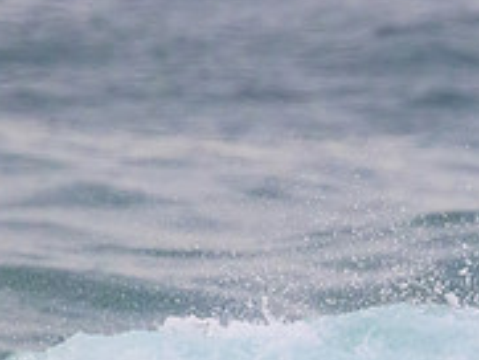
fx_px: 34174
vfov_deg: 0.6
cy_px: 449
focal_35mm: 2468
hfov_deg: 0.8
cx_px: 606
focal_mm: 800
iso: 10000
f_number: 11
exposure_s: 1/2000
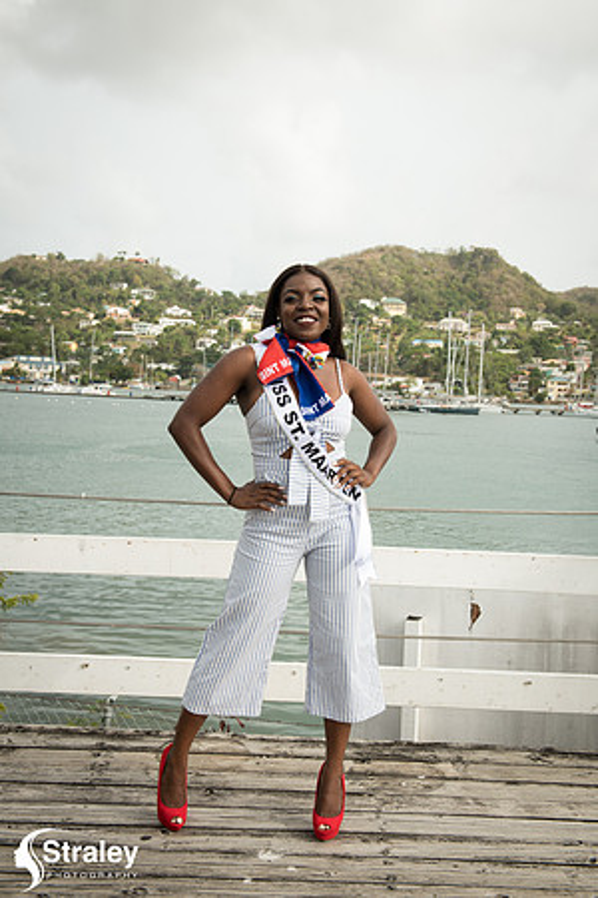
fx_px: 997
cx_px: 299
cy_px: 449
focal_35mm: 40
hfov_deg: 33.4
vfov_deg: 48.5
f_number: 7.1
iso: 100
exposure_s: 1/125
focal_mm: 40
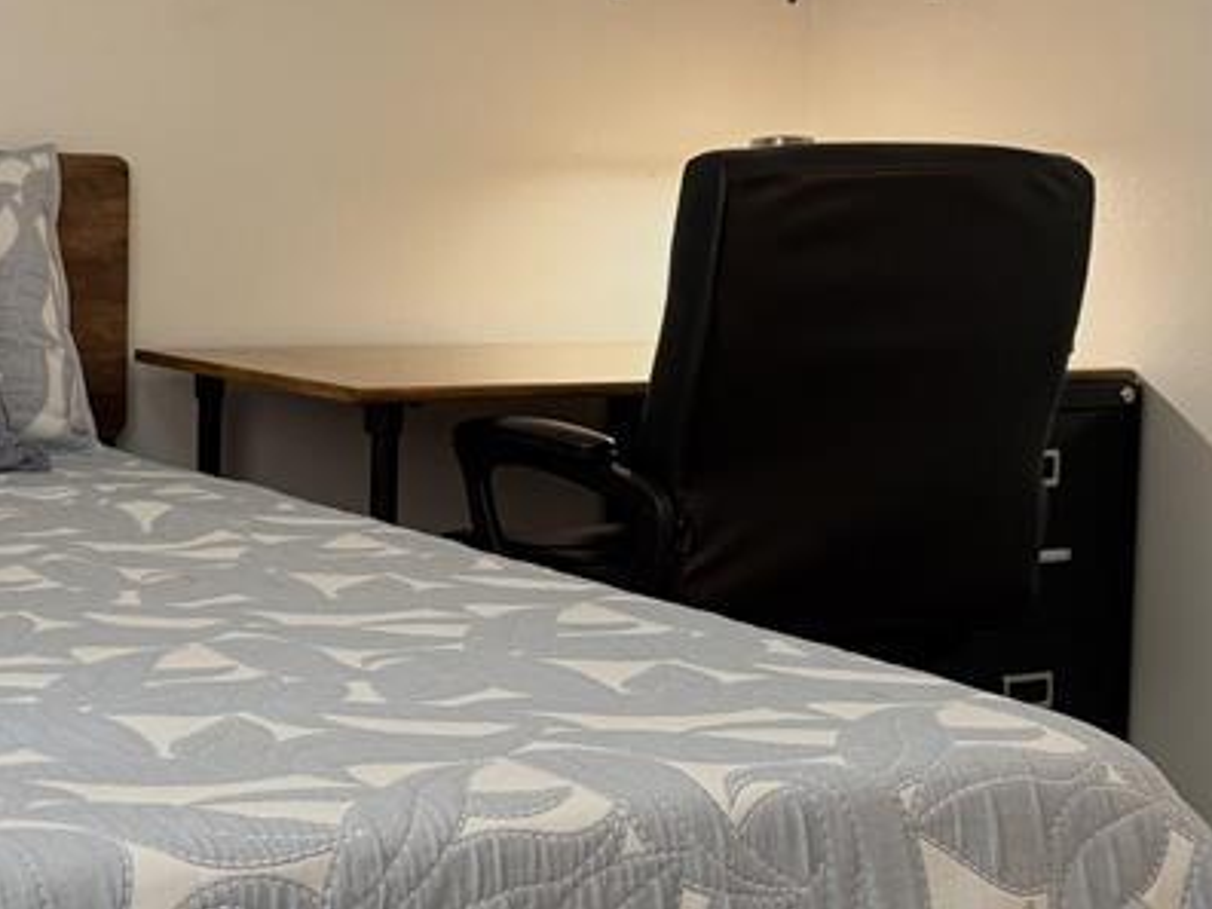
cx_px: 141
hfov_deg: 30.0
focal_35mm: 62
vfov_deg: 23.6
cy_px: 324
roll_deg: -1.9
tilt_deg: -3.3
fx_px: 2171
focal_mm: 6.76
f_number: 1.78
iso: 200
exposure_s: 1/78
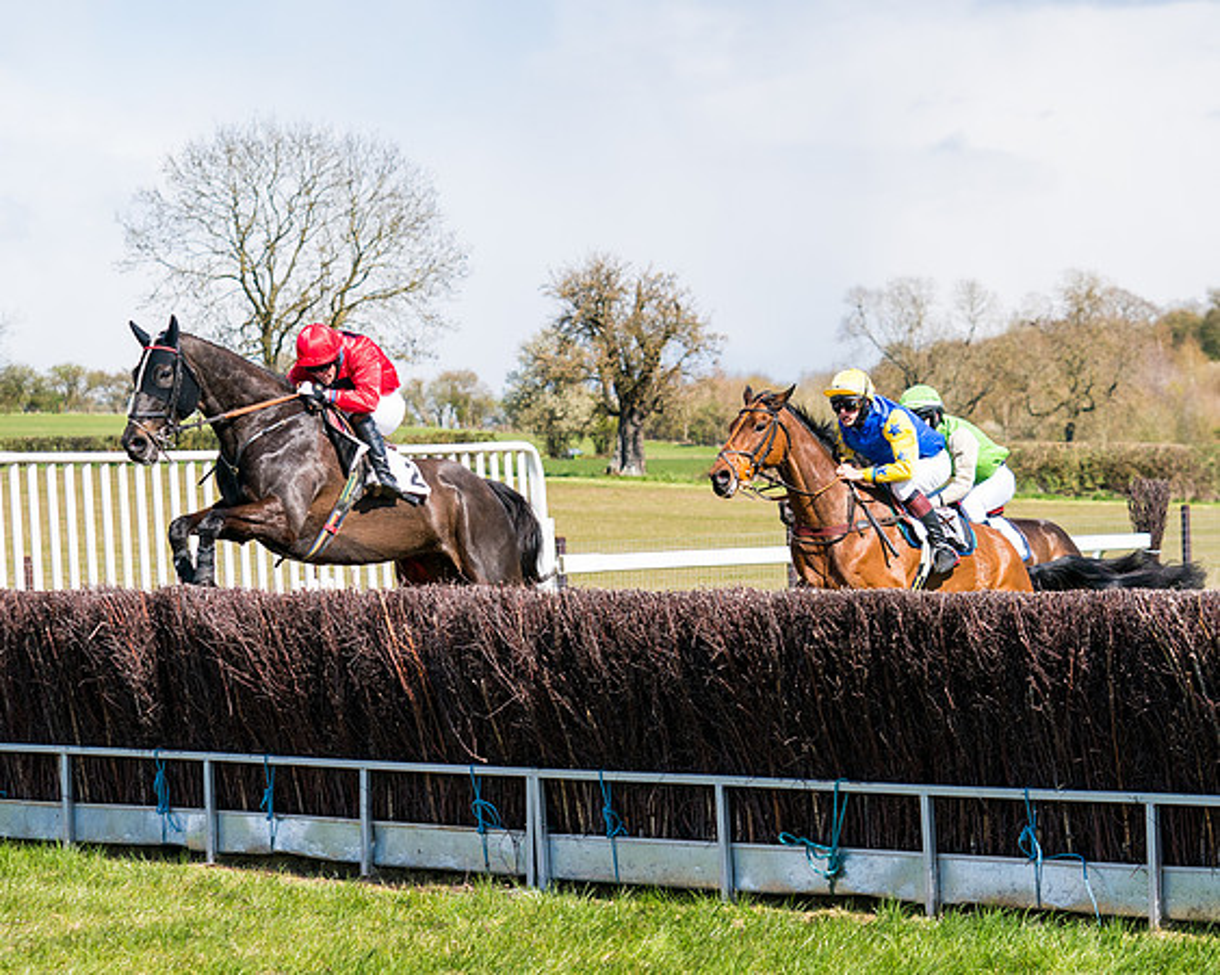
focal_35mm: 113
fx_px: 4067
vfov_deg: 13.7
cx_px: 609
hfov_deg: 17.1
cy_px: 545
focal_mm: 76
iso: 400
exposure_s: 1/2500
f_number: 4
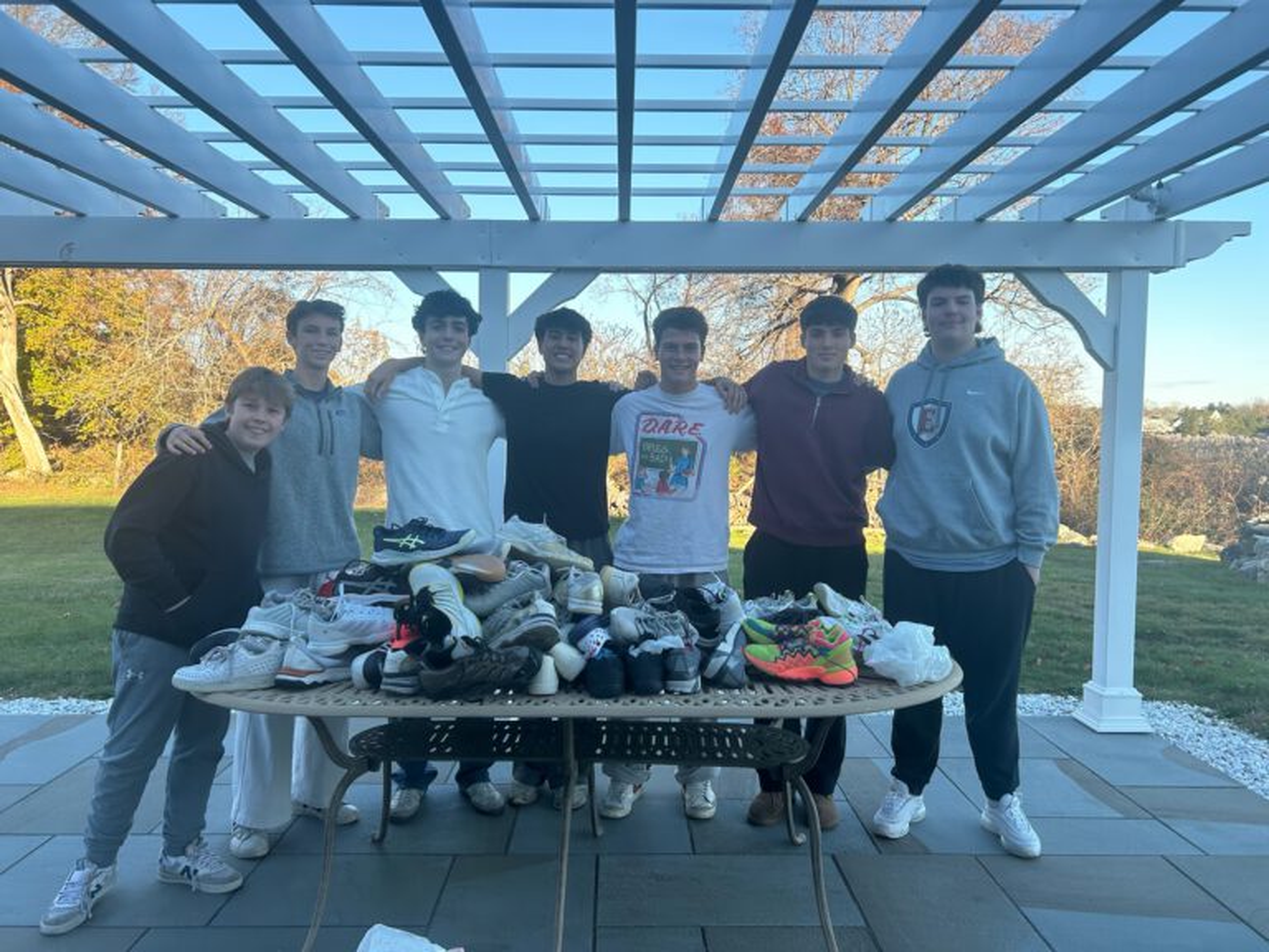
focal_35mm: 26
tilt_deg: -2.9
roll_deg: +0.1
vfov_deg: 53.1
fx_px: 953
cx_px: 634
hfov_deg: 67.3
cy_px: 476
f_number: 1.5
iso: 50
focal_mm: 5.7
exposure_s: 1/887
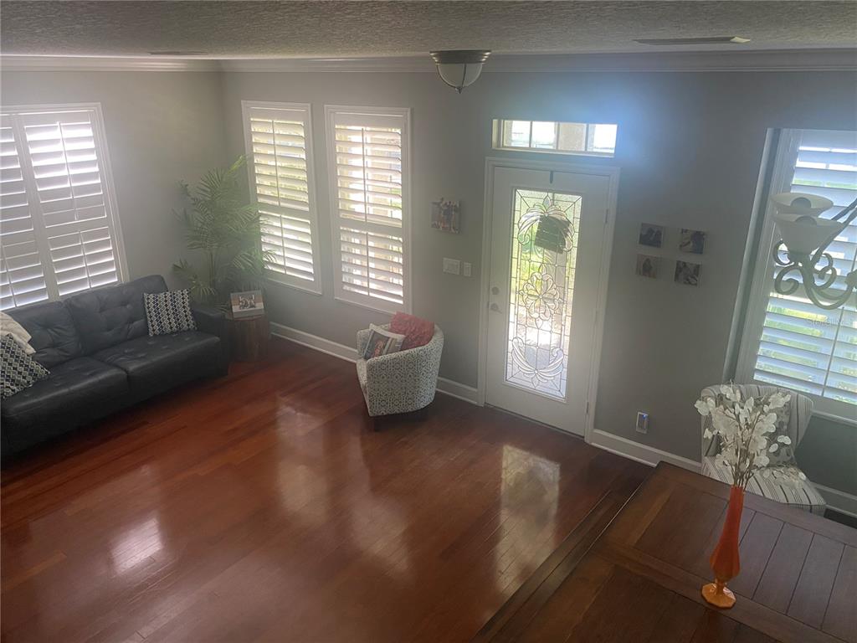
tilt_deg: -20.4
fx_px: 644
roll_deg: -0.5
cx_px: 428
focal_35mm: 26
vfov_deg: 53.1
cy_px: 322
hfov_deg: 67.3
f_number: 1.8
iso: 160
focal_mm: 4.25
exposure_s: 1/60
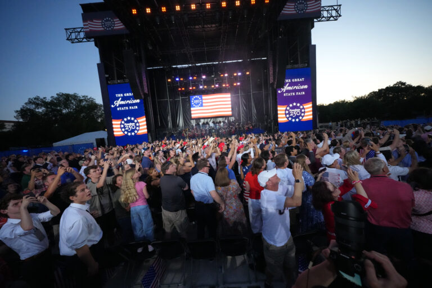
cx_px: 216
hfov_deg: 112.6
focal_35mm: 12
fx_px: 144
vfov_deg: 90.0
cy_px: 144
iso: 12800
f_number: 5
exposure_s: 1/2000
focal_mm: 12
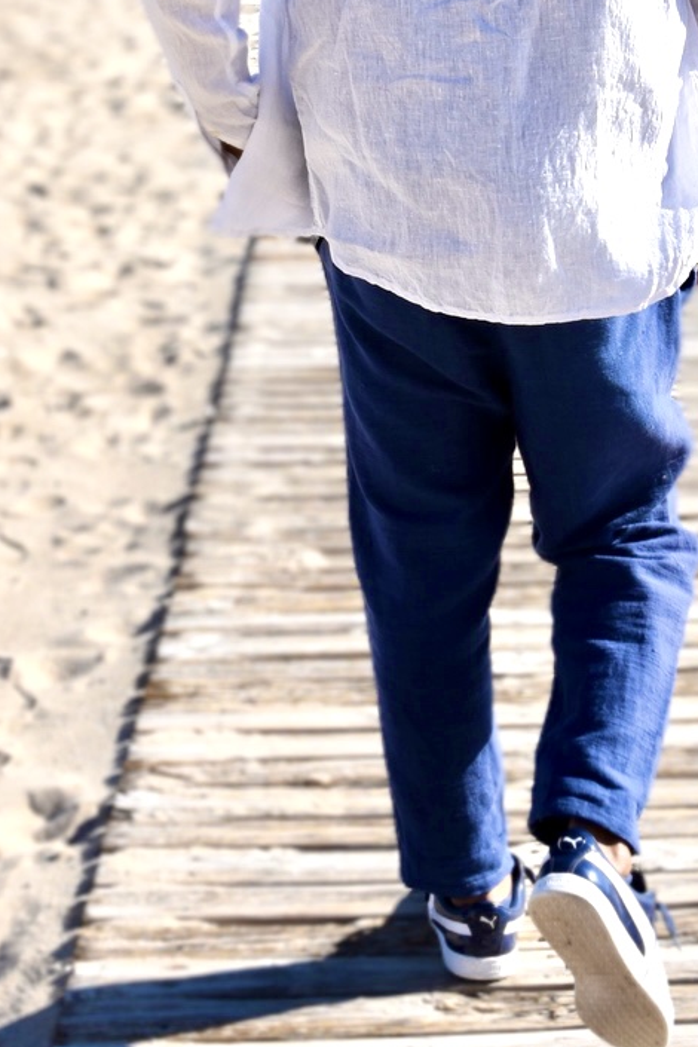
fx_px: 1425
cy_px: 285
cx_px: 555
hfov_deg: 27.0
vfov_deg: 39.4
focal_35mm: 49
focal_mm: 18
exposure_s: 1/500
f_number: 8
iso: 140
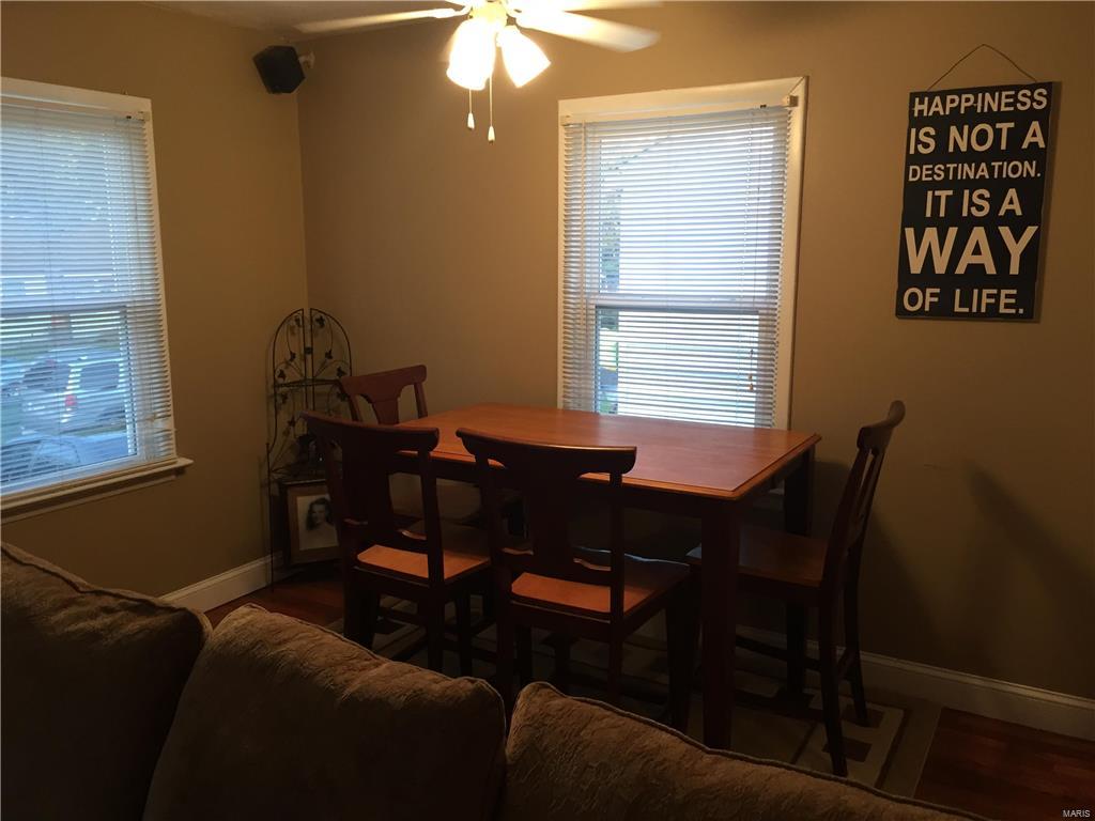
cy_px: 410
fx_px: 917
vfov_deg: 48.2
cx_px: 548
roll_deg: -0.8
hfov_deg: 61.7
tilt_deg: -10.0
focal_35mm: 29
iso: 80
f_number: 2.2
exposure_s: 1/30
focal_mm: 4.15
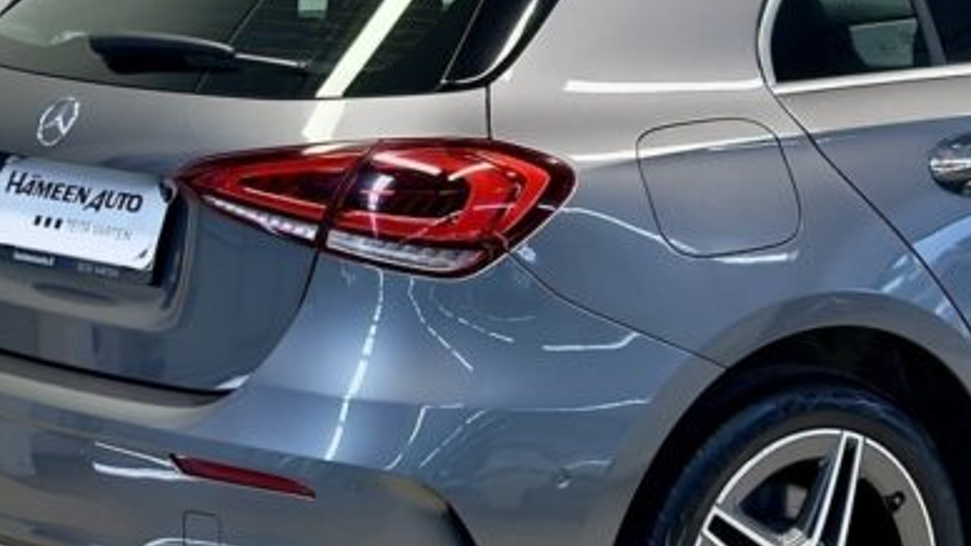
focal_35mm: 138
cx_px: 916
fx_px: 3552
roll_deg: +0.5
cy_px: 188
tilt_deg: -7.7
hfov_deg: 15.3
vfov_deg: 8.8
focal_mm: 6.76
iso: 100
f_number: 1.78
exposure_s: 1/100
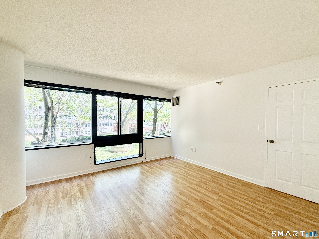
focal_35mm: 14
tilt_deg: +0.4
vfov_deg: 85.7
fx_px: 129
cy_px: 120
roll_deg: -1.7
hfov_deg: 102.1
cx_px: 160
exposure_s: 1/120
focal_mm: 2.22
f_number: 2.2
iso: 160
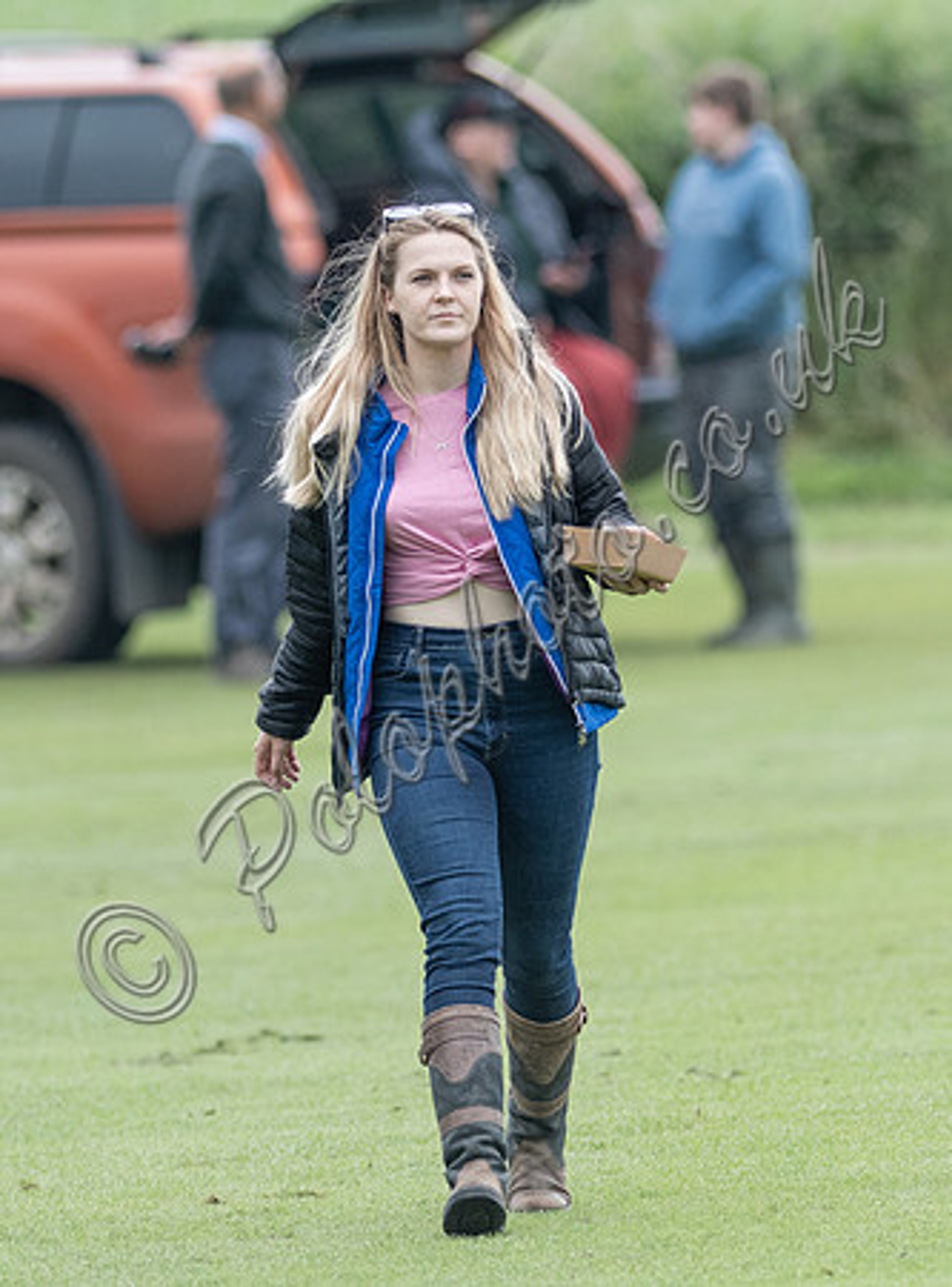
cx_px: 444
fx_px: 28774
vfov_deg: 2.6
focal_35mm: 778
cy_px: 528
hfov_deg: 1.9
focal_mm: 300
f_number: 2.8
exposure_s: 1/5000
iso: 640
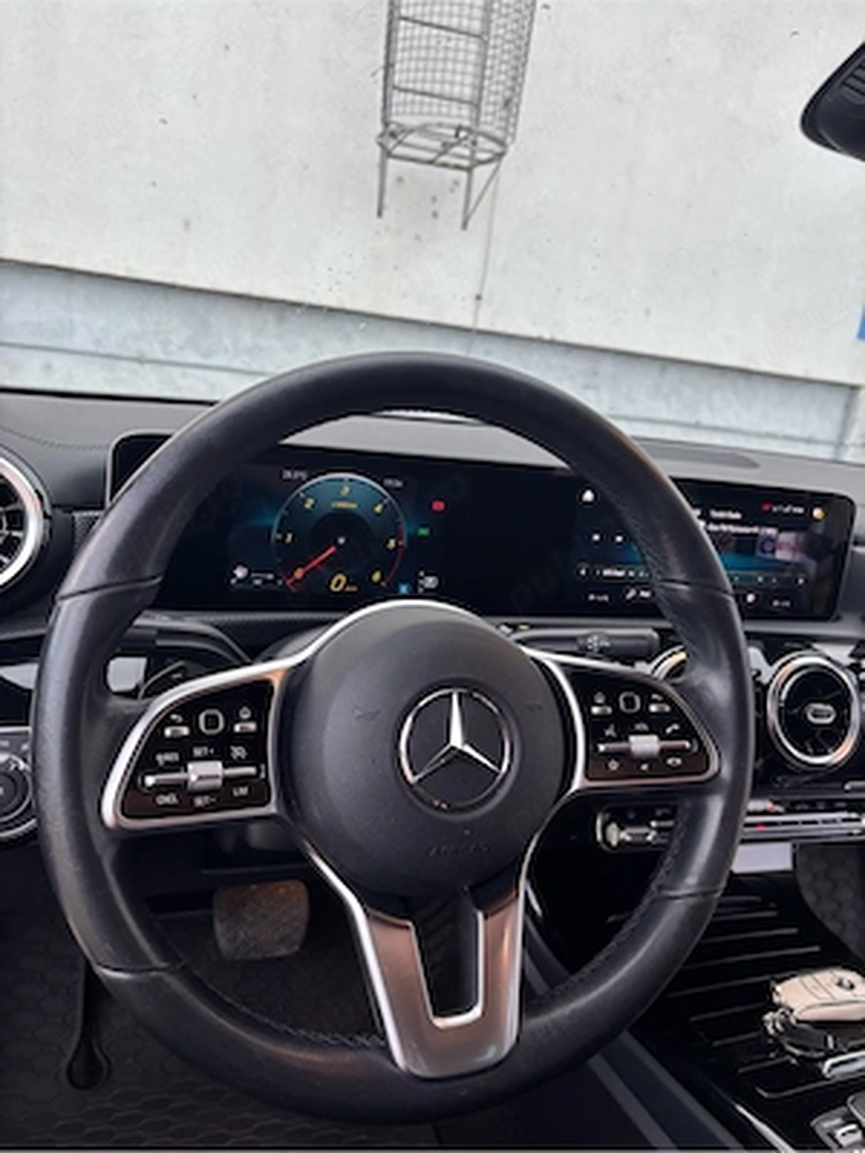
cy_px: 576
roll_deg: -8.4
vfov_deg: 67.3
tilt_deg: -15.3
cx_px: 432
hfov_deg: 53.1
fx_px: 866
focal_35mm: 26
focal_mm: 5.96
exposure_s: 1/121
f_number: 1.6
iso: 40
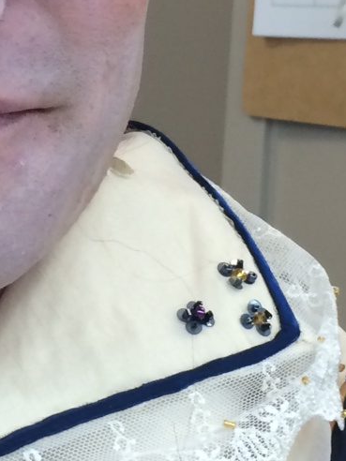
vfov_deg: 15.5
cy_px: 26
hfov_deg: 11.7
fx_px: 1666
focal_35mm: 125
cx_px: -16
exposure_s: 1/40
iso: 32
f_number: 2.2
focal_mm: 4.12
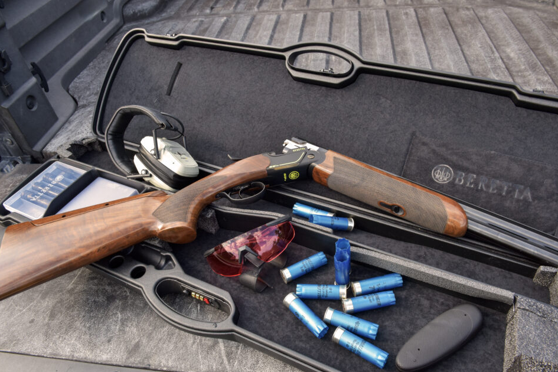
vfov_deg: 49.5
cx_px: 287
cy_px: 192
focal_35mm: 26
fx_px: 403
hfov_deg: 69.4
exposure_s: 1/80
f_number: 13
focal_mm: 24
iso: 400
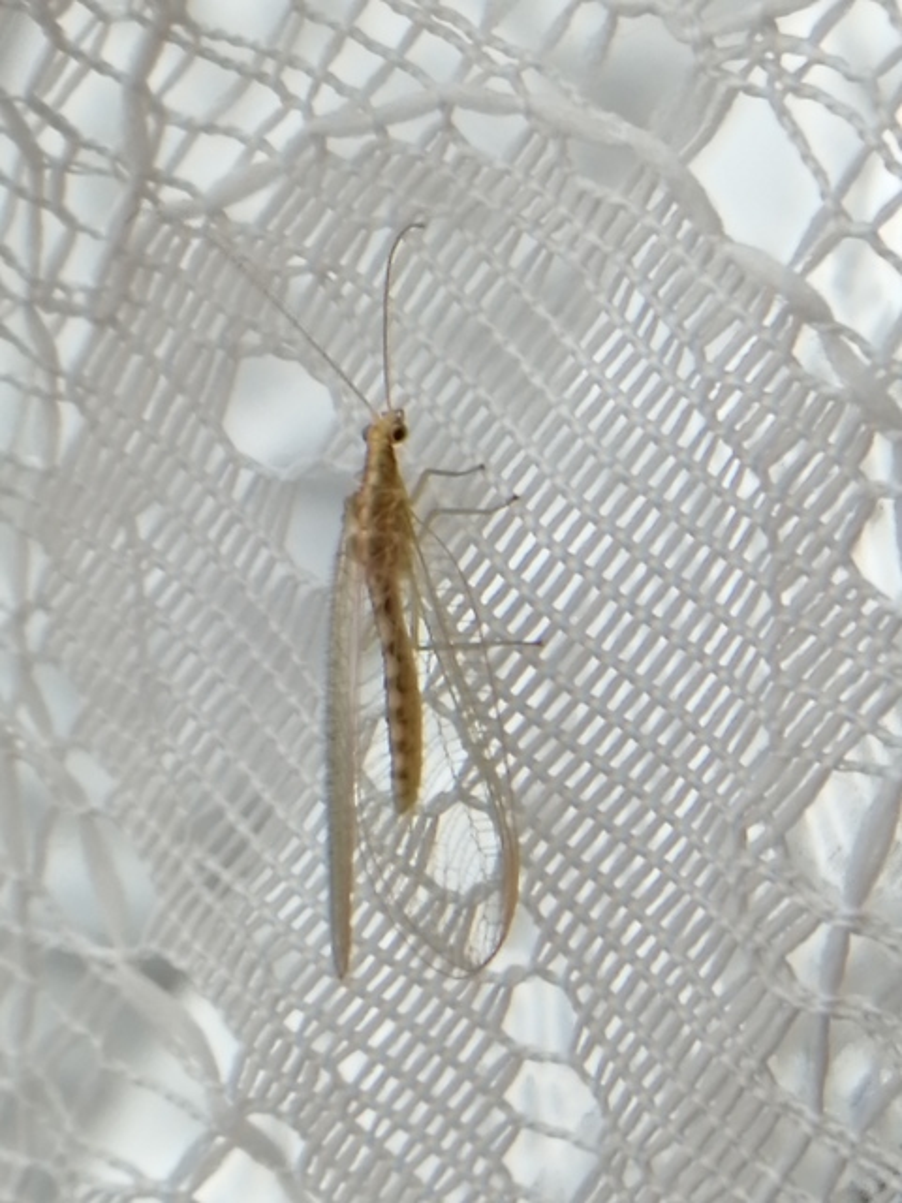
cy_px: 602
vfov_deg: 18.9
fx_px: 3613
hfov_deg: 14.2
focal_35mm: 104
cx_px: 451
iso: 64
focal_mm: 3.46
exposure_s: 1/30
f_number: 1.8
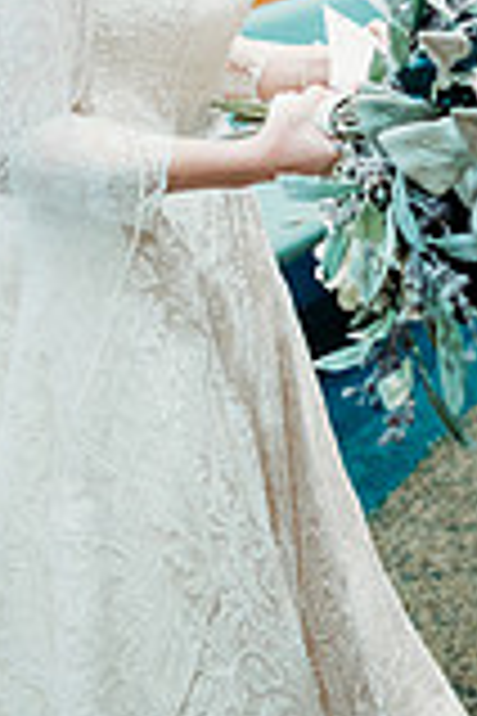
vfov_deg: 27.3
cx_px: 216
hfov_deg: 20.0
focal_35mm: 68
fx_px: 1351
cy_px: -59
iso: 2000
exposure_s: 1/100
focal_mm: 24
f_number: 1.8
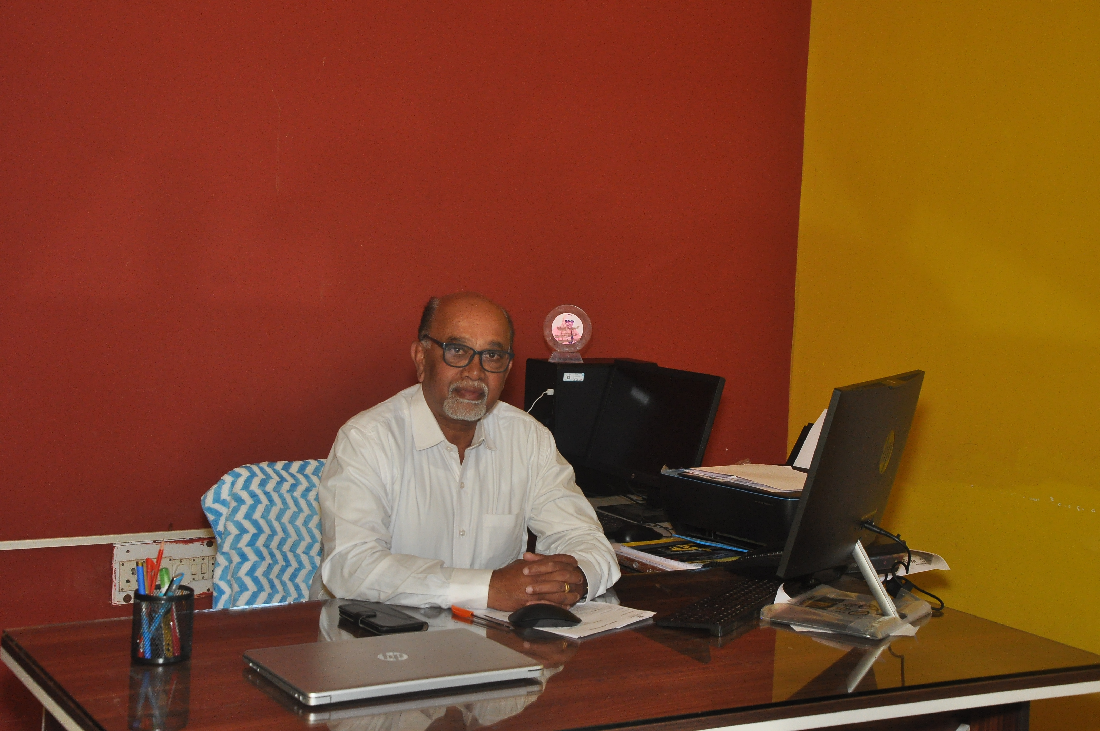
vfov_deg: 25.7
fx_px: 1602
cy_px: 366
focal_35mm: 52
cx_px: 550
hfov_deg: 37.9
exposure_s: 1/125
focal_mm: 35
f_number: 8
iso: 1000
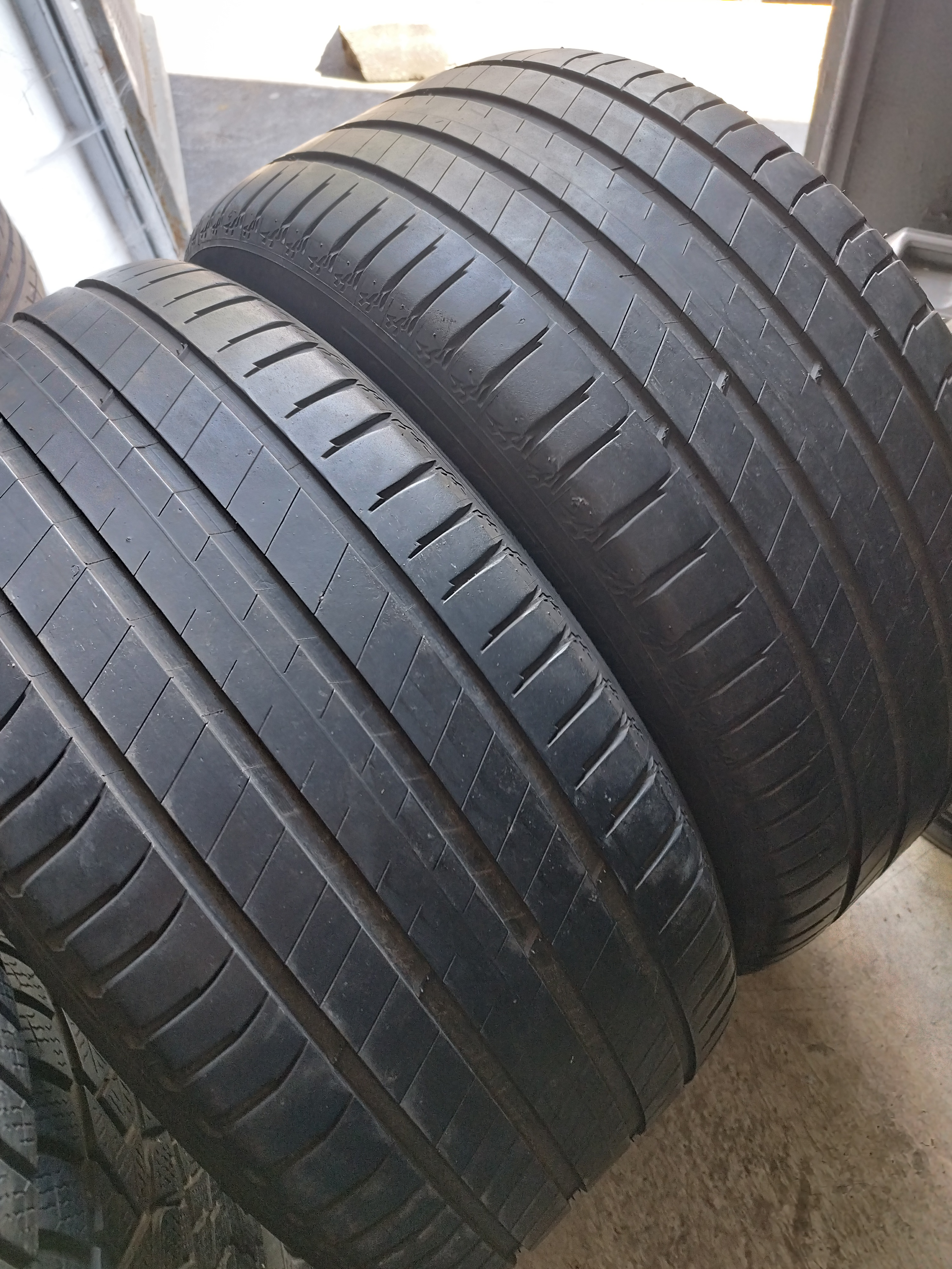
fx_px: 917
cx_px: 476
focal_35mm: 25
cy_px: 634
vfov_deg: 69.4
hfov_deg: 54.9
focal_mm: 5.95
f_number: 1.89
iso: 660
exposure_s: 1/33.3
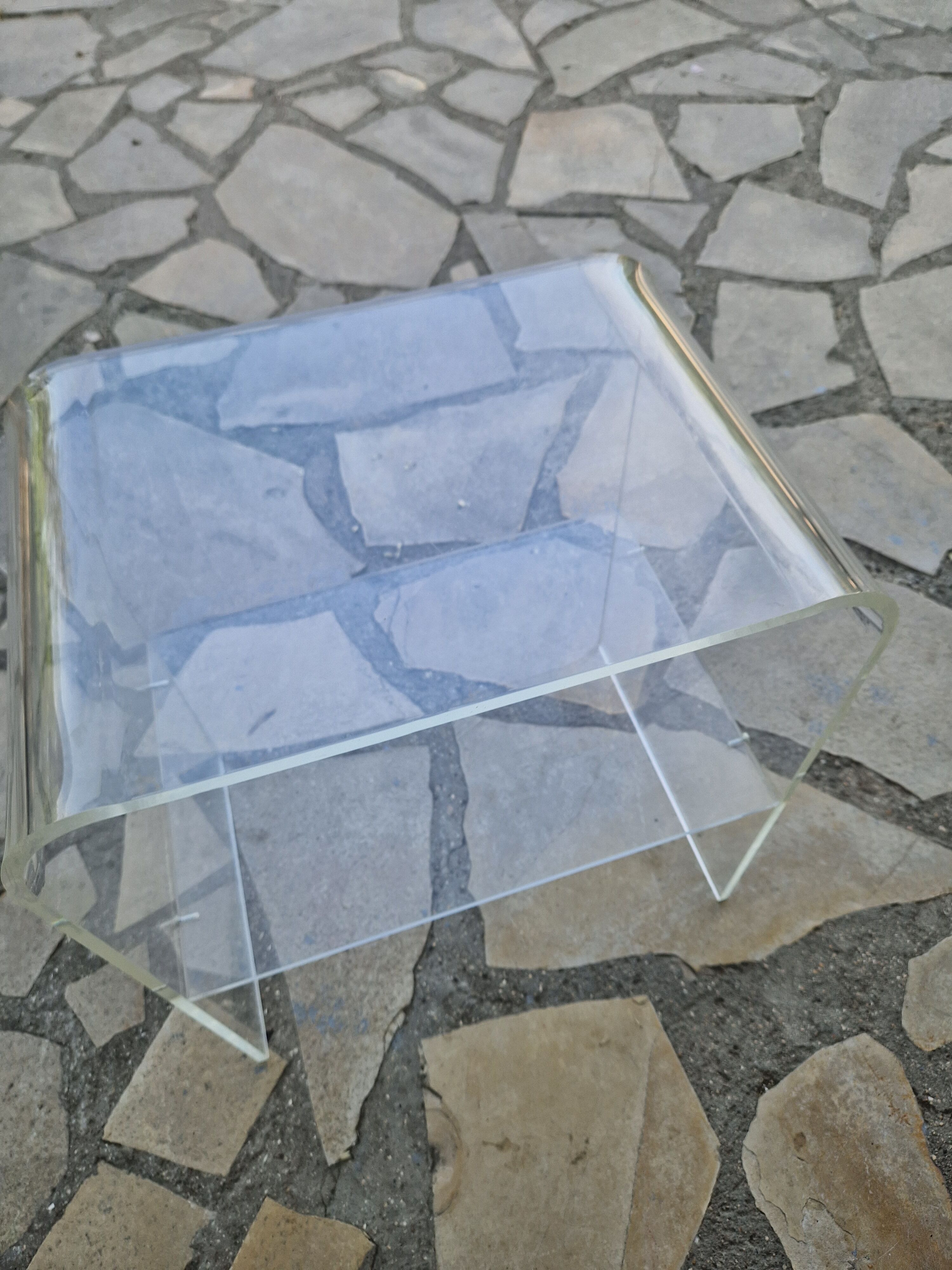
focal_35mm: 23
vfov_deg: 73.9
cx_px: 476
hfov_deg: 58.9
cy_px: 635
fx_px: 843
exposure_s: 1/232
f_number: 1.8
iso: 50
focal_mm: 5.4
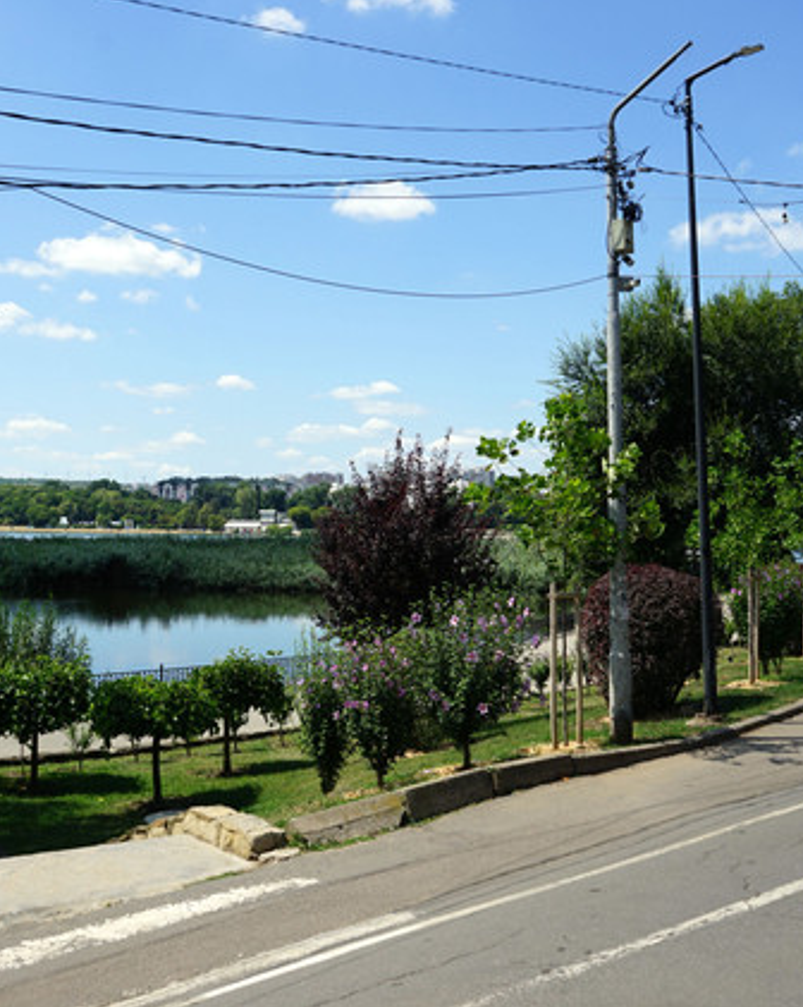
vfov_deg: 45.8
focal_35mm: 40
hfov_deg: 37.1
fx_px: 1190
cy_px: 504
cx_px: 320
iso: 125
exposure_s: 1/500
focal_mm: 28
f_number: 7.1
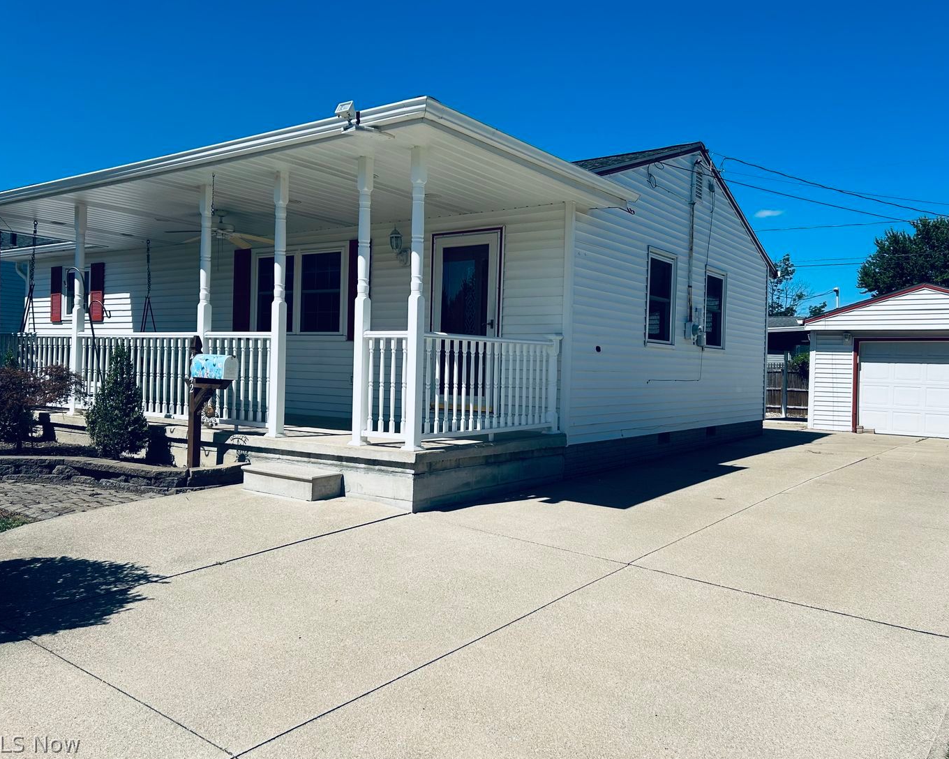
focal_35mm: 28
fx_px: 786
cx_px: 496
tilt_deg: -0.2
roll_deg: -0.8
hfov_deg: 62.2
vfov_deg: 51.5
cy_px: 369
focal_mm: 5.7
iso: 50
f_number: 1.5
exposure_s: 1/7463
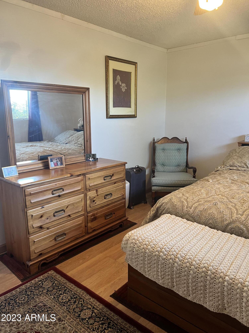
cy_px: 166
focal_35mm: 26
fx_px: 249
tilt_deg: -10.8
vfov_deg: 67.3
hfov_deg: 53.1
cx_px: 124
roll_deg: +0.7
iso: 200
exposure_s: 1/60
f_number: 1.5
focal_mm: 5.7
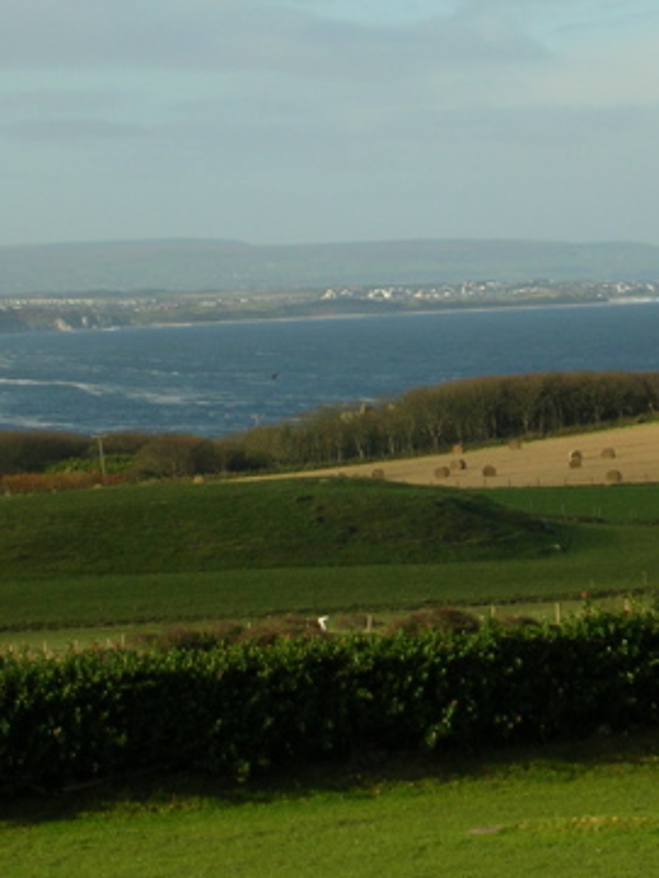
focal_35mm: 204
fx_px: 5175
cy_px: 336
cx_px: 379
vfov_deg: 9.7
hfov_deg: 7.3
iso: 50
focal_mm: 17.4
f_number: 4.9
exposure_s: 1/313
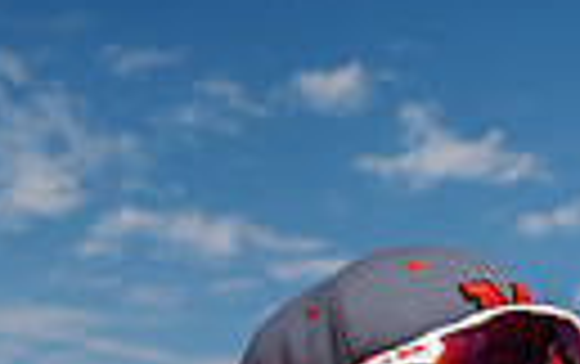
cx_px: 328
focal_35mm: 103
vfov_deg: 10.6
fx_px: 1630
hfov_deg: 20.2
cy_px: 912
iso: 64
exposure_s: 1/250
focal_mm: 29
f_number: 8
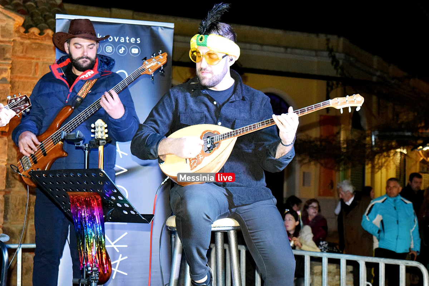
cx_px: 214
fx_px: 983
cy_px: 143
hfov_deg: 24.6
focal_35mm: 82
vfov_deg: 16.6
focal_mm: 55
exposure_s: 1/60
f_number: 5.6
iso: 2800
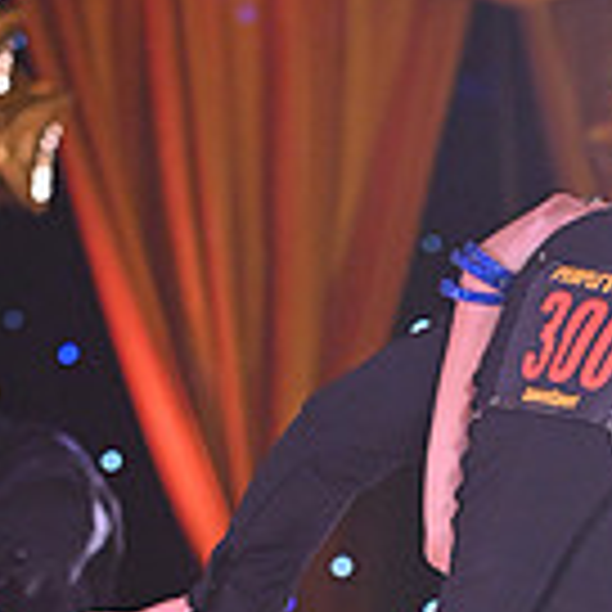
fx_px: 8701
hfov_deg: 4.0
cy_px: 1066
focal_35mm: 435
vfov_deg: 4.0
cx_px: 722
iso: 3200
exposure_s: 1/400
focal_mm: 120
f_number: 5
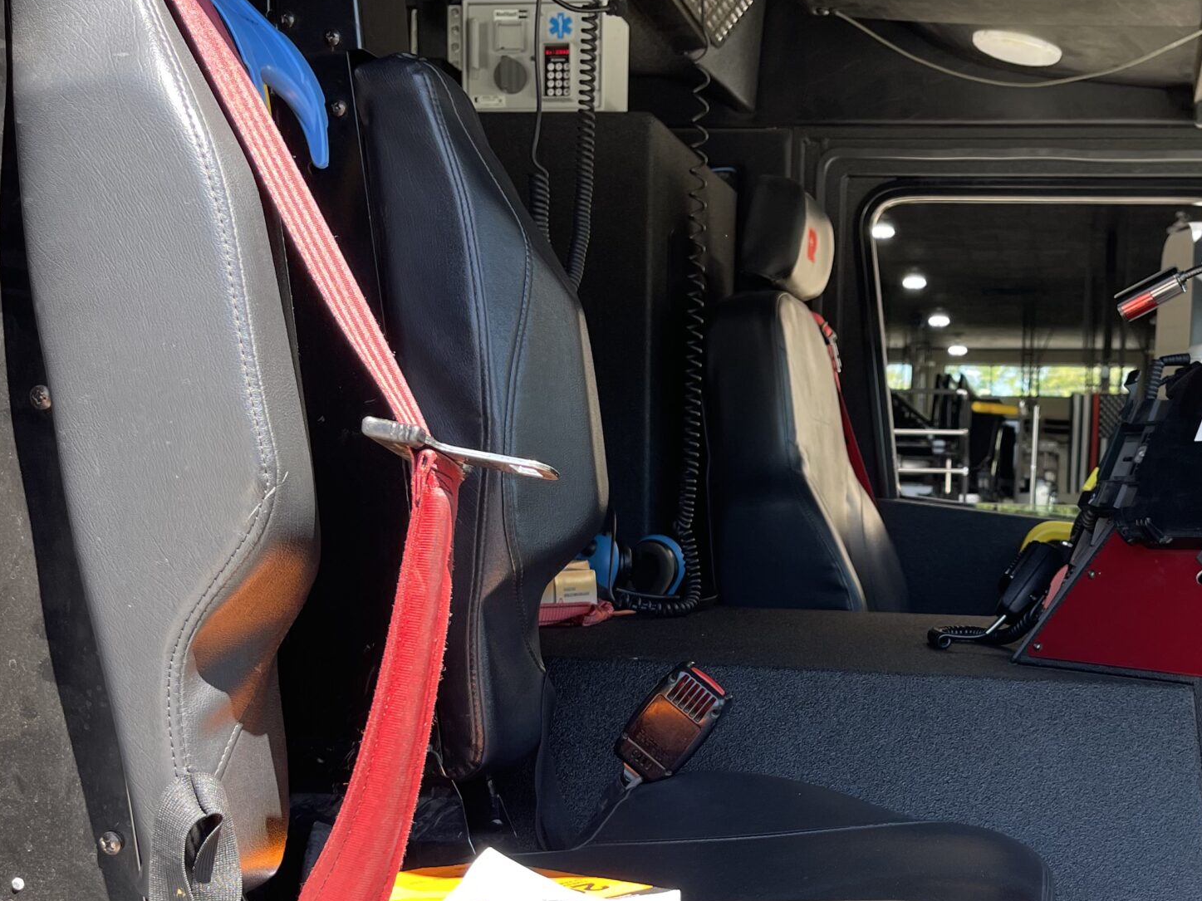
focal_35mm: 46
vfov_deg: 31.1
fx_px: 1597
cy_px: 653
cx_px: 888
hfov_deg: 40.2
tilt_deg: -3.0
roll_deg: -1.8
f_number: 1.6
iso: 32
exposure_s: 1/228
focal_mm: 5.1
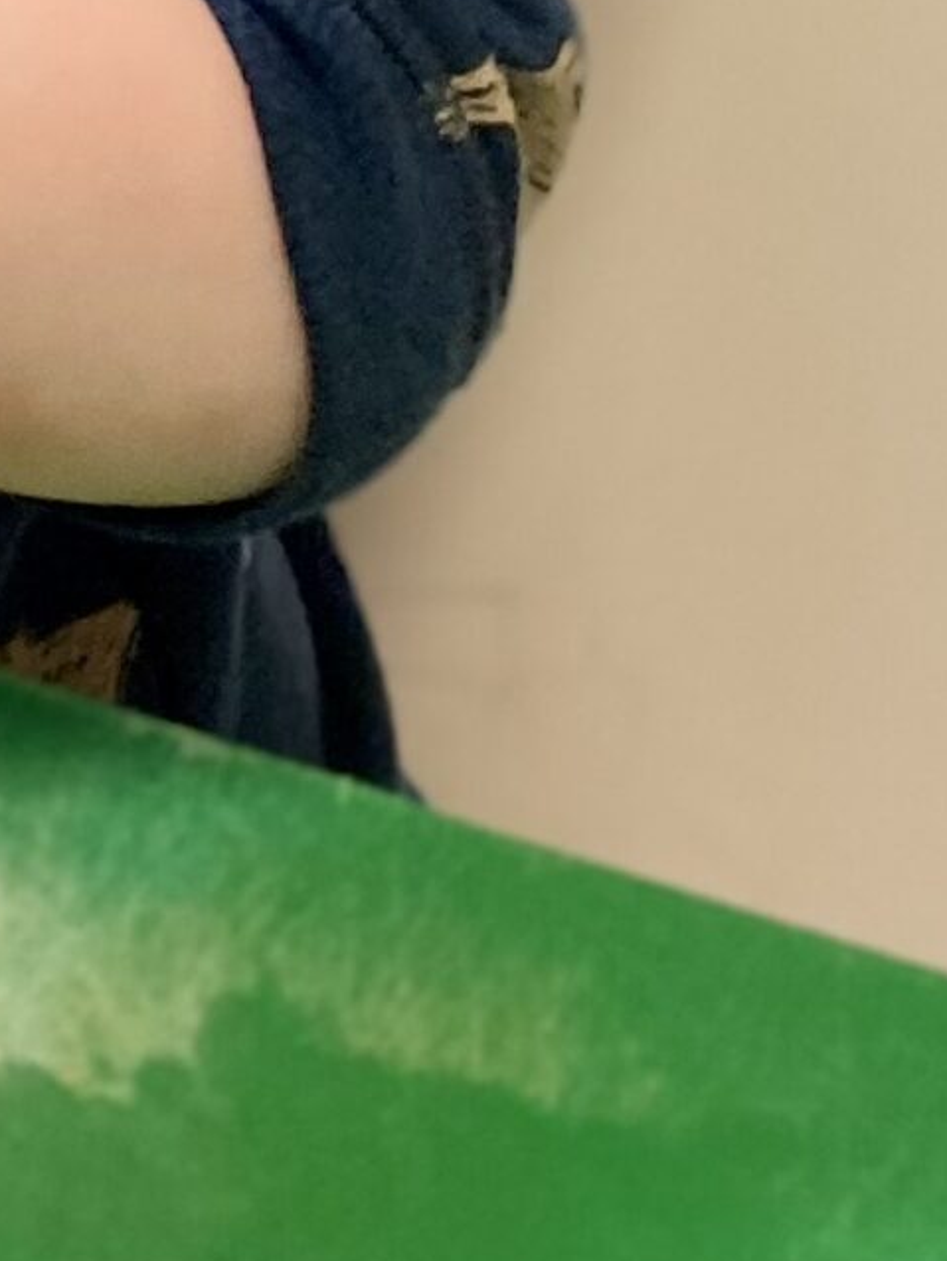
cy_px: -1760
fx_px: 5067
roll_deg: +0.8
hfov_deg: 9.5
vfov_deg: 11.7
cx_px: -1352
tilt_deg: +0.1
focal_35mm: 139
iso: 125
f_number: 1.8
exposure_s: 1/50
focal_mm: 4.25
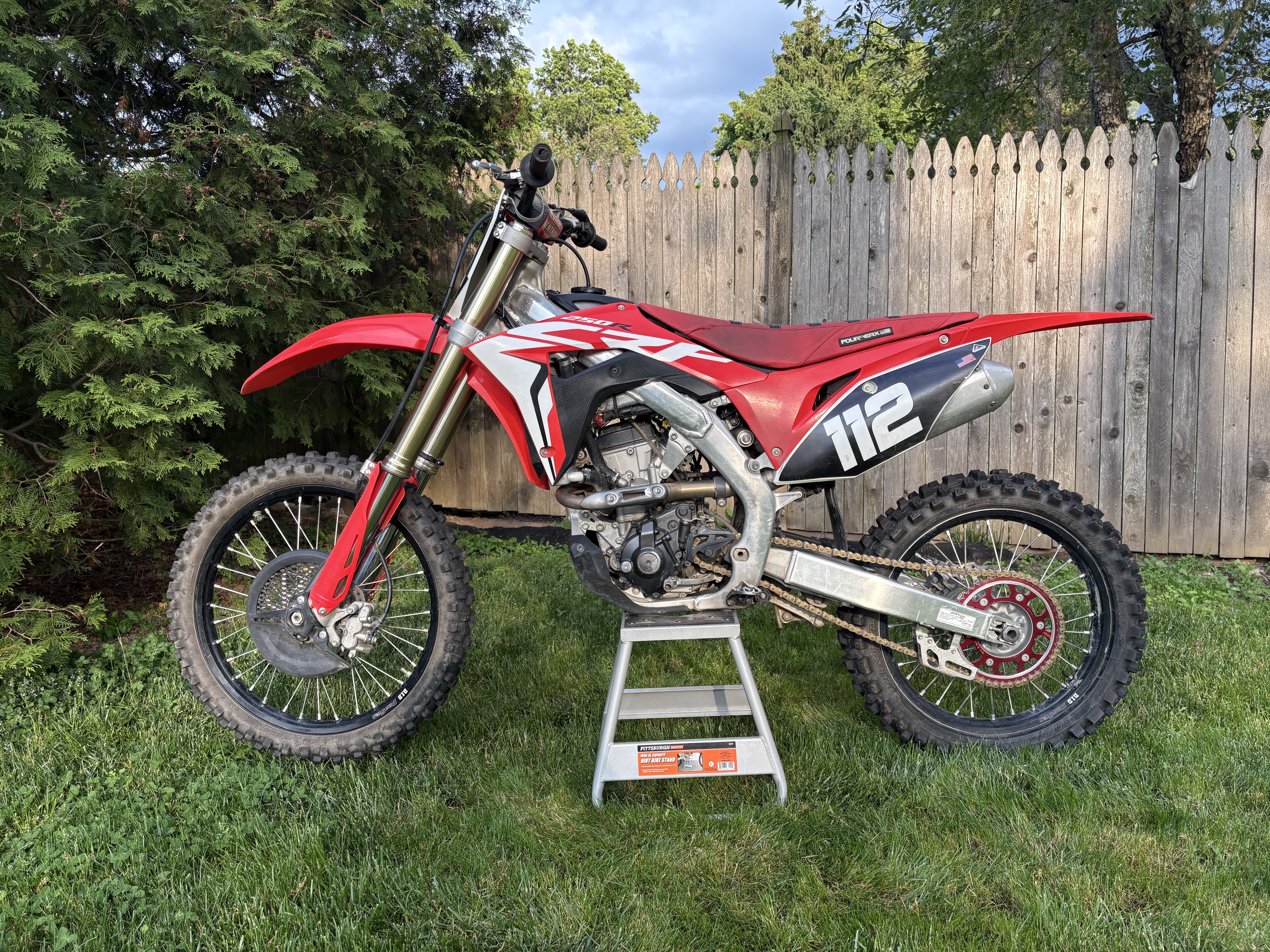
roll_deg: -0.6
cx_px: 635
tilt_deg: -2.0
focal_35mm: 26
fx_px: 954
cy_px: 476
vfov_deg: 53.1
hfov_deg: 67.3
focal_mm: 5.96
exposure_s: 1/371
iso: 50
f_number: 1.6
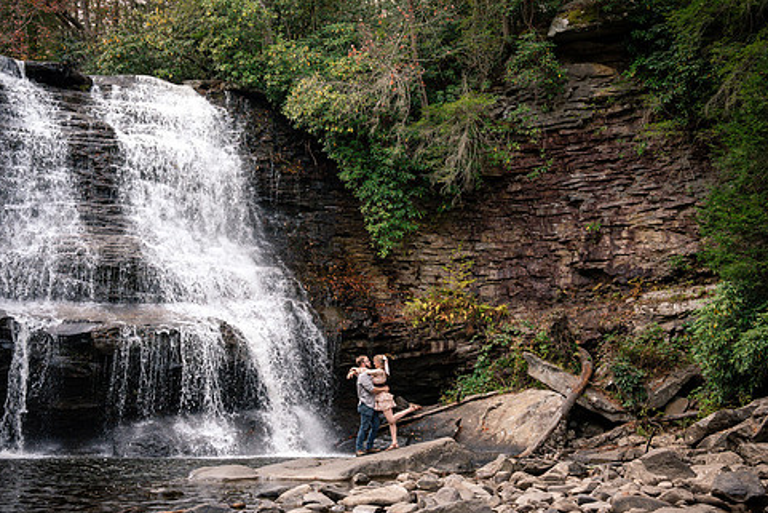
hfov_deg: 41.9
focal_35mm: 47
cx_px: 364
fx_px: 1003
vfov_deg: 28.7
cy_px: 264
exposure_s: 1/125
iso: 2000
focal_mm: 39
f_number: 8
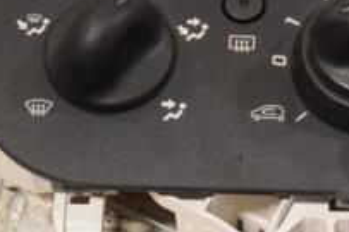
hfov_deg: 9.2
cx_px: 368
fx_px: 2150
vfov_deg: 6.2
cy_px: 96
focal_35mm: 222
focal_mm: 50
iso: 400
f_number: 5
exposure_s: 1/100
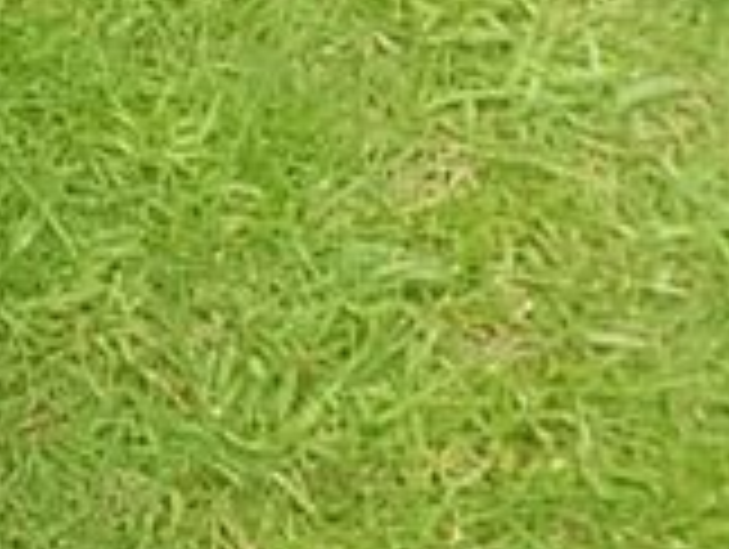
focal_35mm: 205
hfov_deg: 8.0
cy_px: -180
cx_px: -1629
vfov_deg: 7.2
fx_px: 4324
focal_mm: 4.2
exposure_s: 1/610
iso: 40
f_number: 1.7
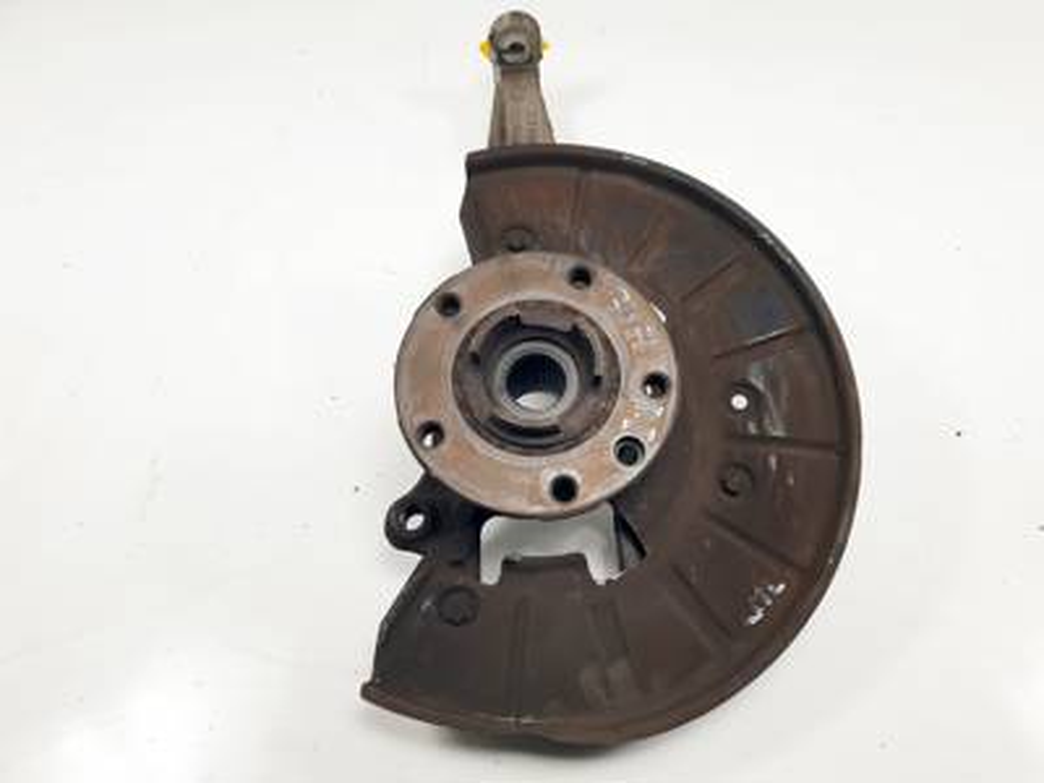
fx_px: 784
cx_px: 522
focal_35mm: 26
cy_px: 392
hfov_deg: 67.3
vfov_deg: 53.1
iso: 50
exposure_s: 1/534
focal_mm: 4.3
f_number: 1.5
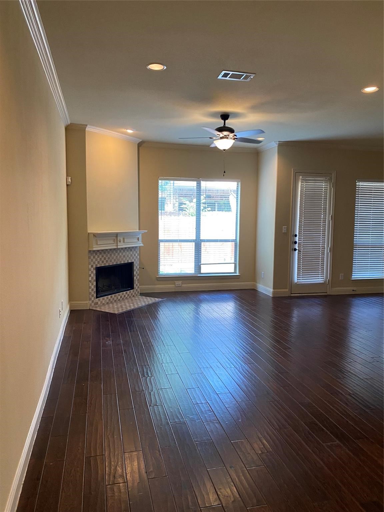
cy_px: 256
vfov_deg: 67.3
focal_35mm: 26
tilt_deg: -2.2
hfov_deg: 53.1
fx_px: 385
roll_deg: +0.2
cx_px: 192
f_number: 1.8
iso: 160
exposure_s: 1/60
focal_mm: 4.25
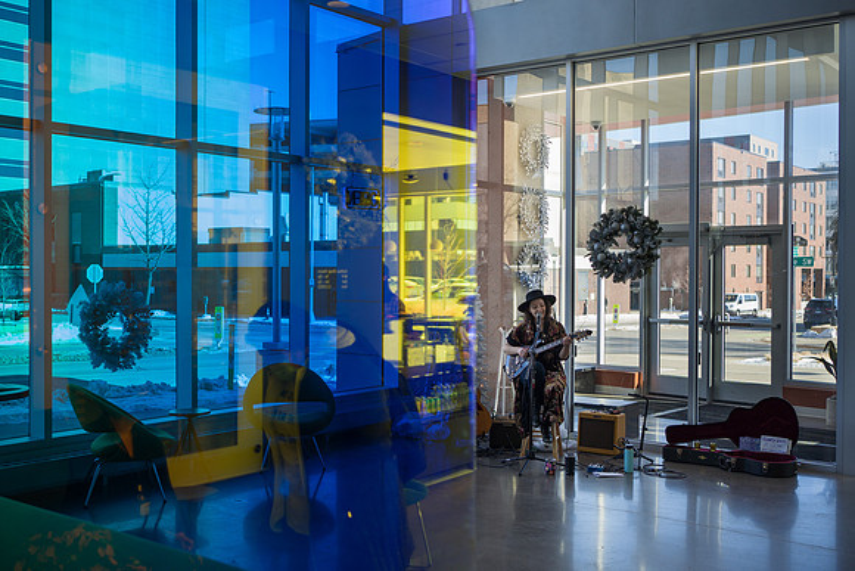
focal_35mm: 38
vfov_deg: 35.0
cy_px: 279
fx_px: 905
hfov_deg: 50.6
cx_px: 423
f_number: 3.5
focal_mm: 35
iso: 400
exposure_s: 1/640
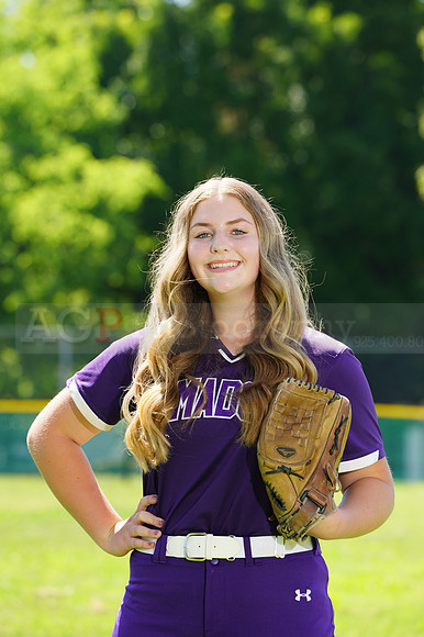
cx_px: 212
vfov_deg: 6.9
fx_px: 5306
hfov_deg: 4.6
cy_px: 318
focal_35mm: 300
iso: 200
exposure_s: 1/125
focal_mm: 300
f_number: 10
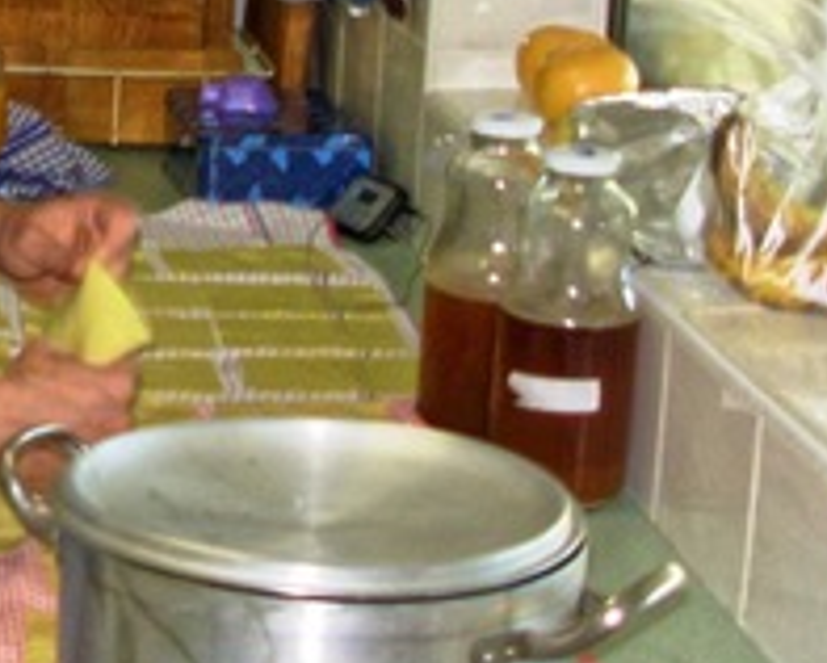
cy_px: 122
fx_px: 2769
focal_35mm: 113
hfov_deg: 16.6
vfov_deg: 13.6
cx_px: -8
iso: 50
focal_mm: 6.3
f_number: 2.9
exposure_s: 1/32
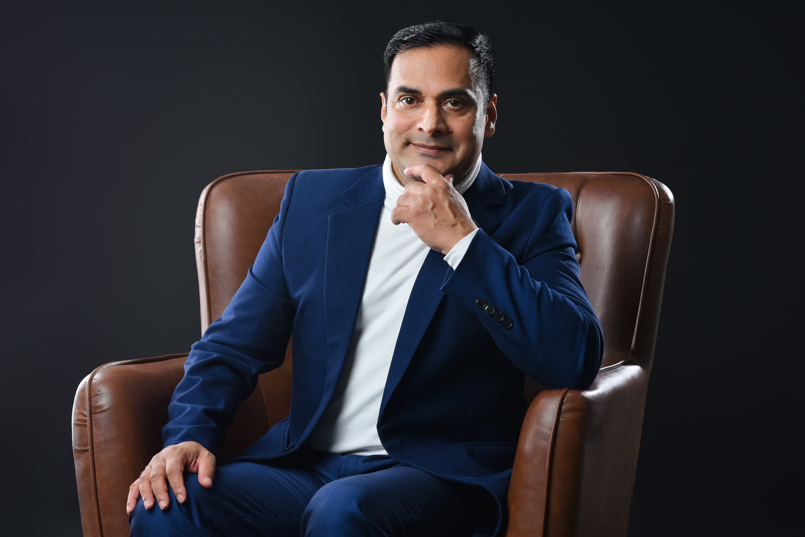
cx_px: 402
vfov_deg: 16.1
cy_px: 268
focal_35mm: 85
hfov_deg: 23.9
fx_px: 1901
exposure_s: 1/160
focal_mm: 85
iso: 100
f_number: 8
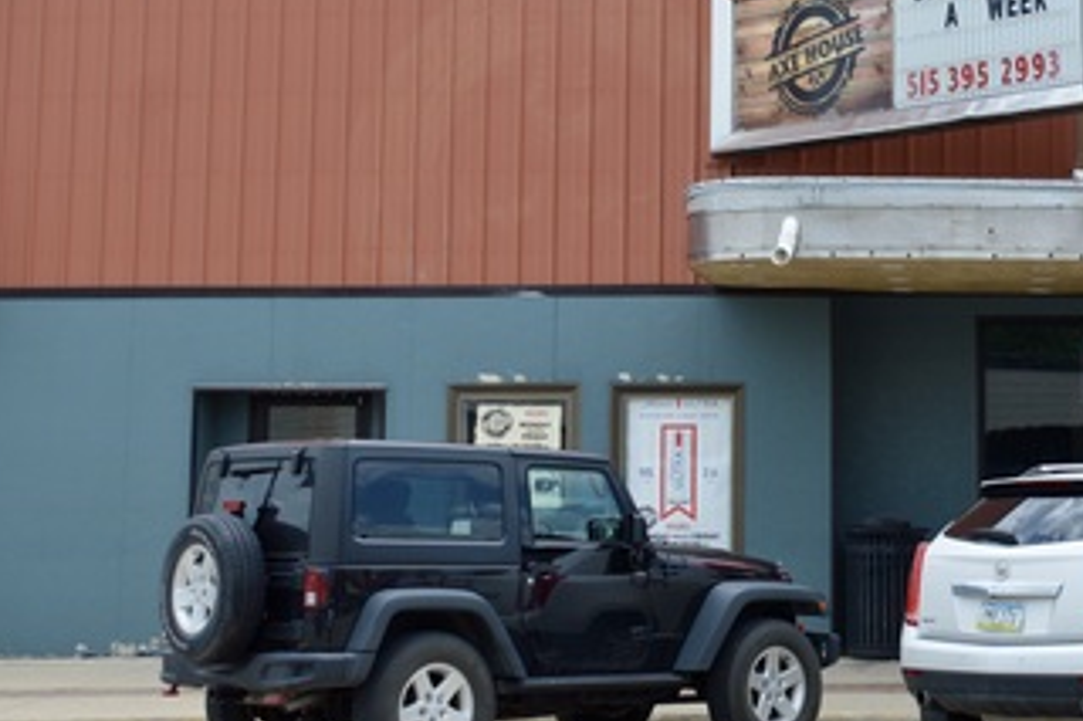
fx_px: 2526
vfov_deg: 16.0
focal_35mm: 84
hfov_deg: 24.1
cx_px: 745
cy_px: 78
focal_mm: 28
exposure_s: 1/250
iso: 100
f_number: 8
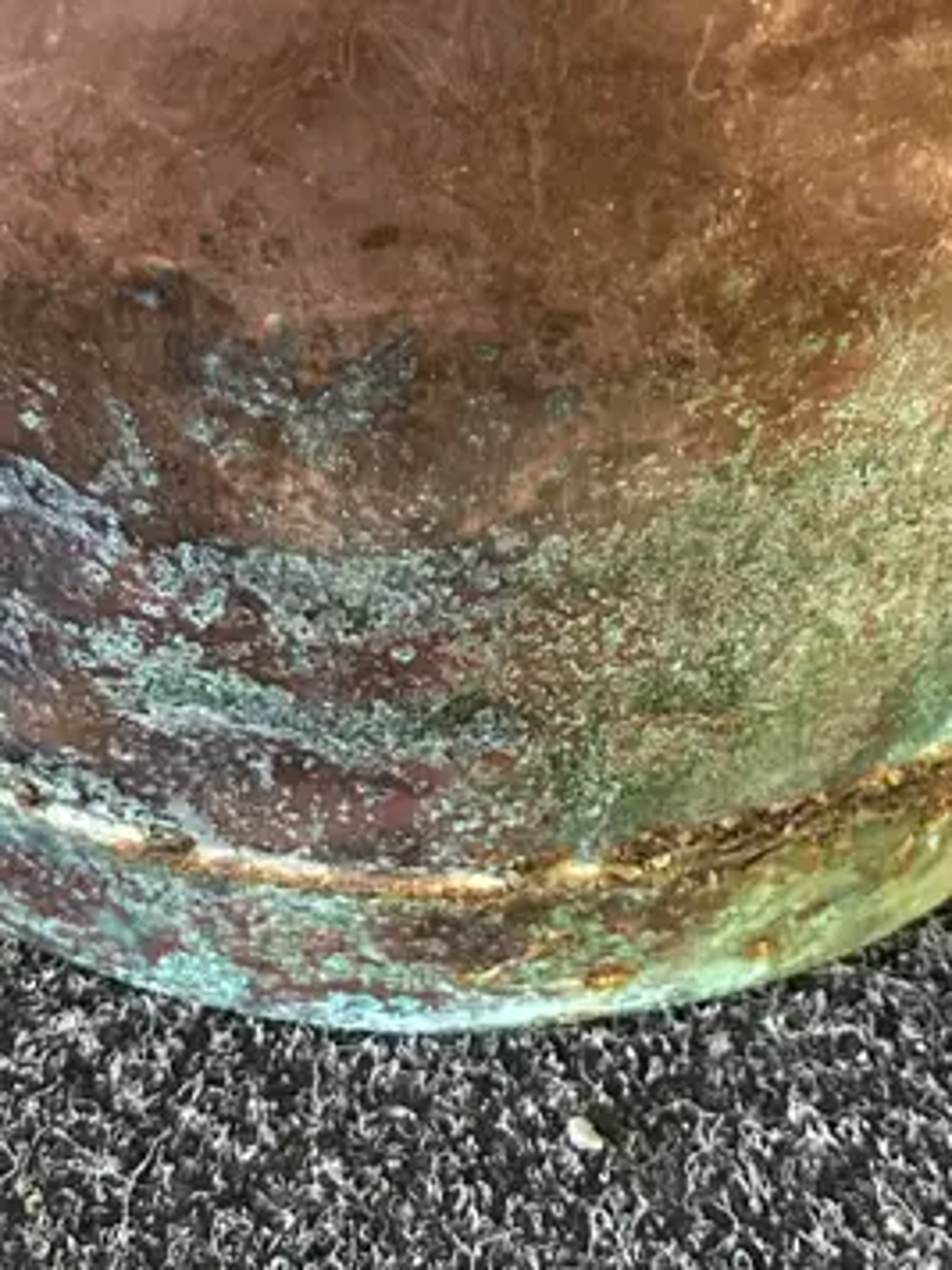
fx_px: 2530
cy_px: 71
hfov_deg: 21.3
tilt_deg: -44.0
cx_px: 428
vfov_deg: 27.0
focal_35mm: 69
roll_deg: +0.8
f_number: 1.78
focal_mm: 6.86
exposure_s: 1/50
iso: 640
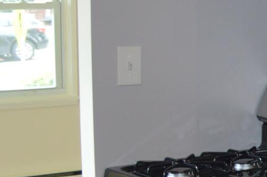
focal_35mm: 120
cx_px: 553
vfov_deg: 11.4
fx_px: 889
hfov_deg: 14.1
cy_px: 43
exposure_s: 1/60
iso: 640
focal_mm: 18
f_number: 3.5
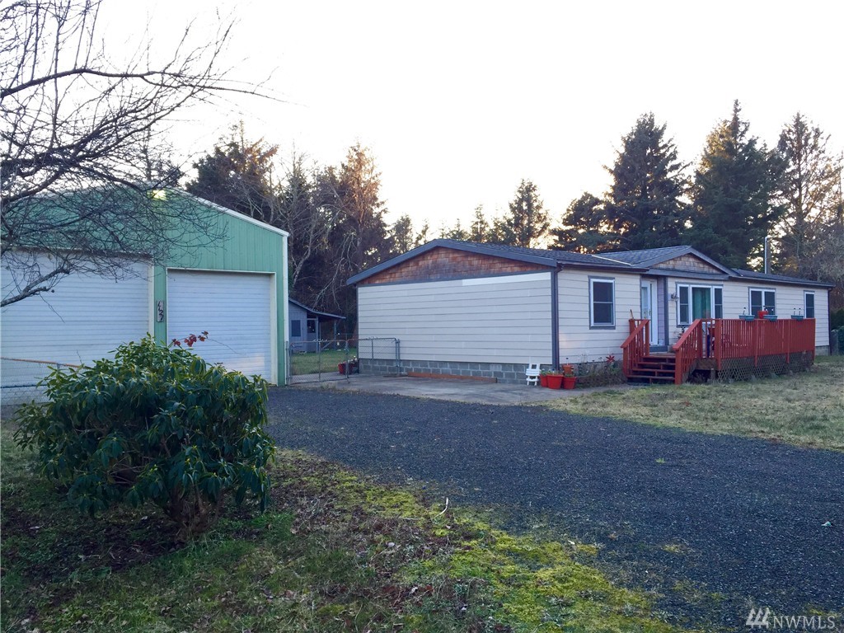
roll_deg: +0.8
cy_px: 316
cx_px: 422
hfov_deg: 61.7
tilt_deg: +0.8
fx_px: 707
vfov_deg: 48.2
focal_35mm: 29
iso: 50
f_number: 2.2
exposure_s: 1/120
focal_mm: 4.15
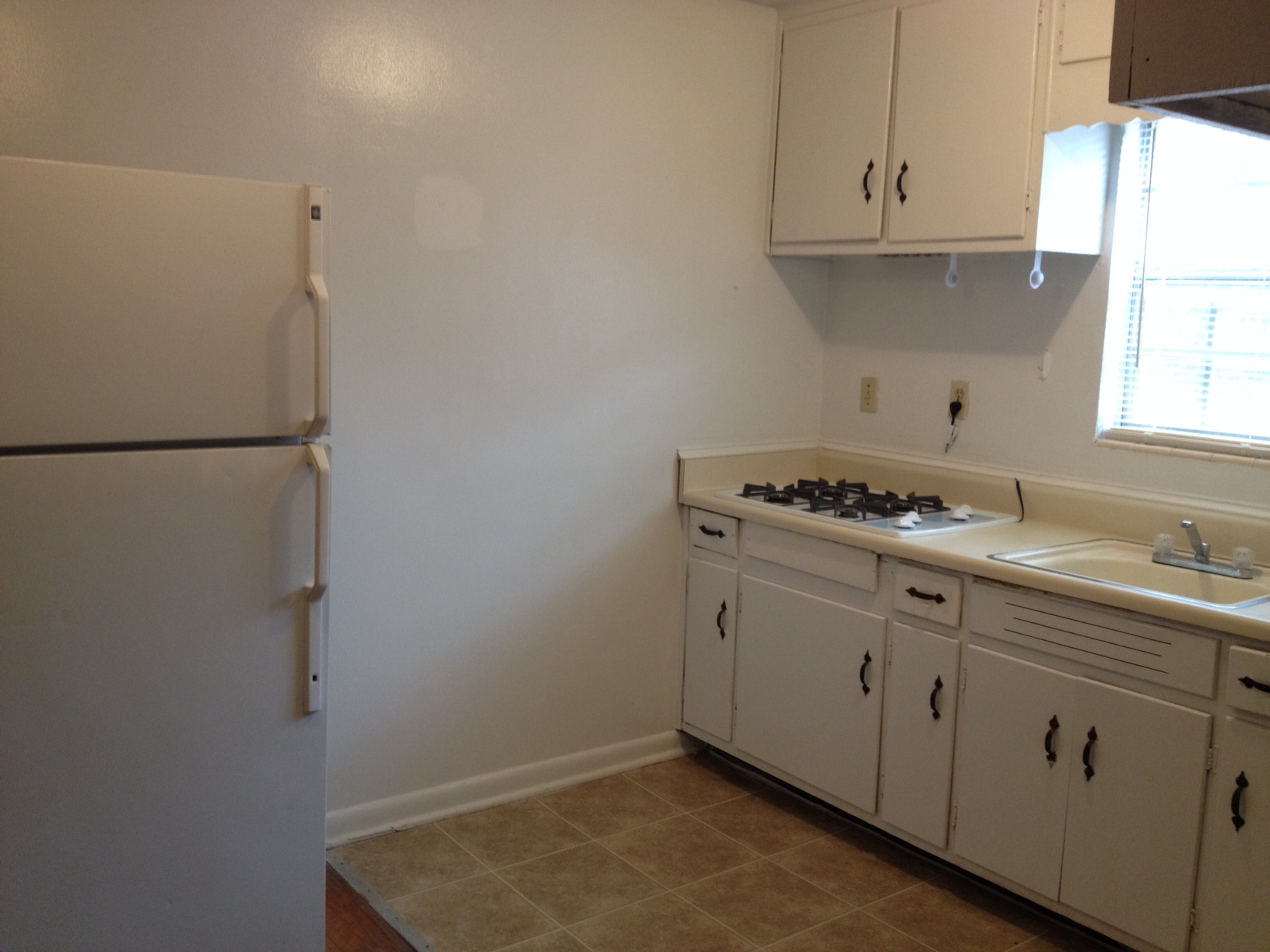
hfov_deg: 52.6
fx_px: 1284
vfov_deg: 40.7
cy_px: 476
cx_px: 635
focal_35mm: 35
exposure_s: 1/20
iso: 125
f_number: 2.4
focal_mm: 4.28
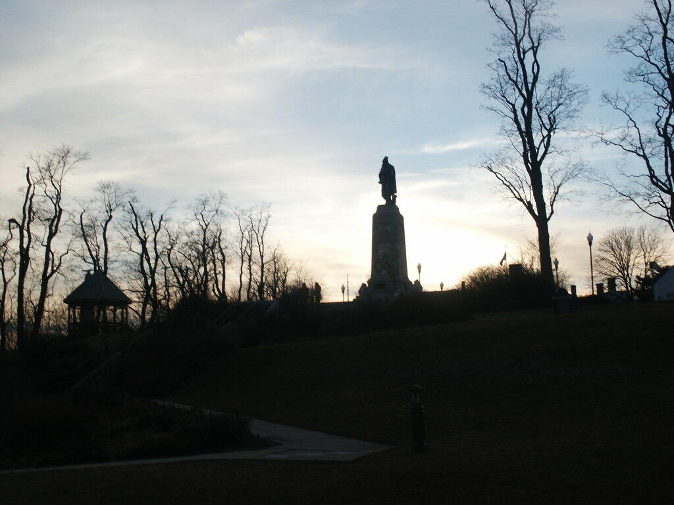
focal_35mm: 47
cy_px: 252
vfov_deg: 30.9
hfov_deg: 40.4
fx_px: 915
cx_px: 337
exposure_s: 1/125
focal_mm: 9.82
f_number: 8
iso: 64
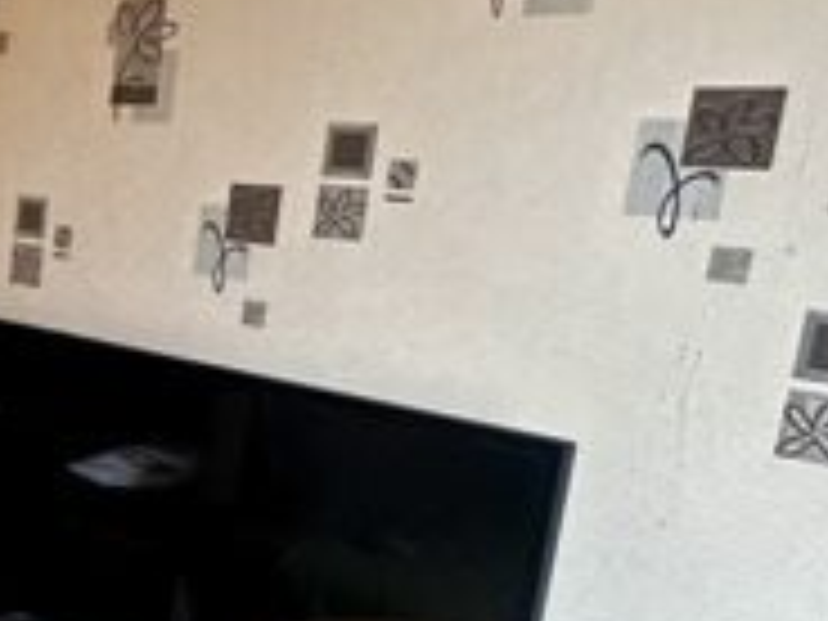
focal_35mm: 61
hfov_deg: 23.1
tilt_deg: -14.2
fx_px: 1459
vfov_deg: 23.8
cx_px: -522
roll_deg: -0.1
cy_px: 450
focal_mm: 2.22
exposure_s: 1/50
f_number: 2.2
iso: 250
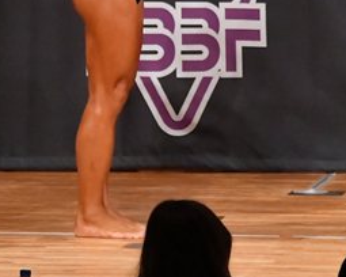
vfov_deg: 2.3
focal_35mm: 683
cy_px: -69
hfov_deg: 2.8
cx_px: -52
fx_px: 6994
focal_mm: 160
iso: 9000
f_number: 5.6
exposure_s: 1/400
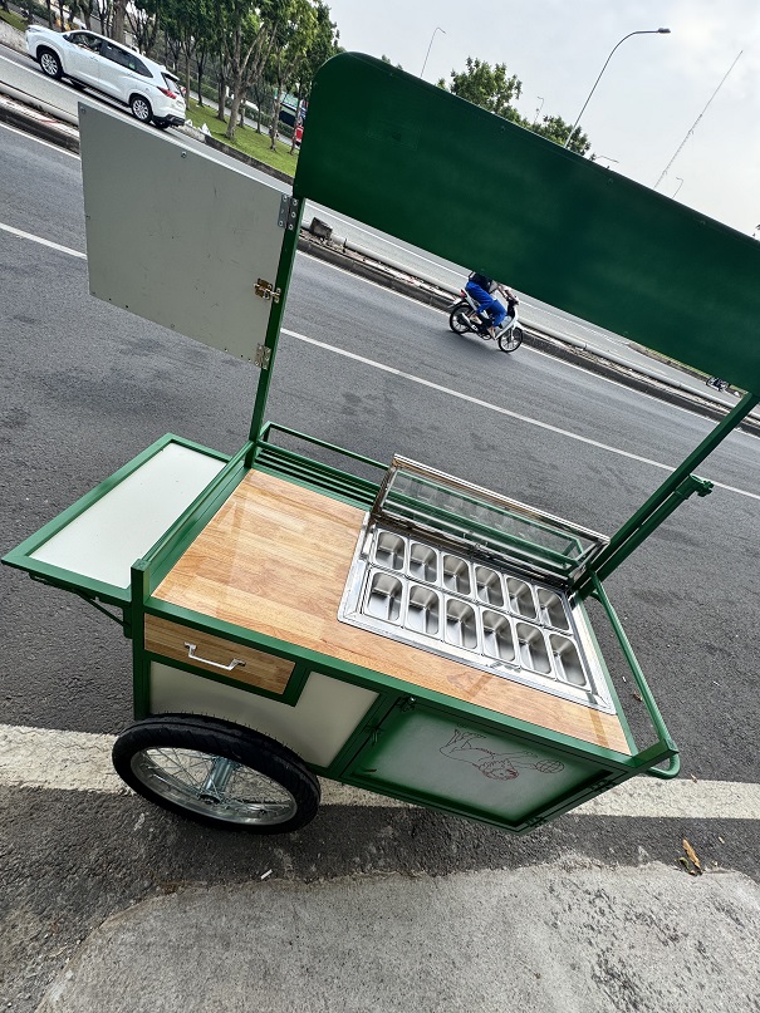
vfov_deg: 102.1
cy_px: 506
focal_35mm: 14
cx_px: 380
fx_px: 410
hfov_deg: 85.7
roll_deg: -25.6
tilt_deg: -36.6
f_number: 2.2
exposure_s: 1/435
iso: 40
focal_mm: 2.22
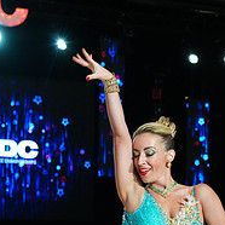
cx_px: 223
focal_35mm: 162
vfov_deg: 10.6
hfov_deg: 10.7
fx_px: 1191
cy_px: 282
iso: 5000
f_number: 5
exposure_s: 1/500
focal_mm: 61
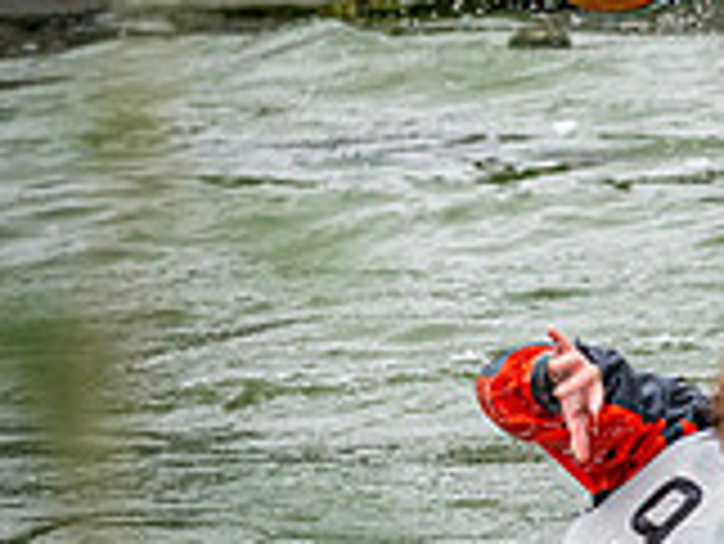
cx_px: 696
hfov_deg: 2.2
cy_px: 268
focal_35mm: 883
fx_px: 18482
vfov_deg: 1.7
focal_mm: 200
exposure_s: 1/3200
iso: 2500
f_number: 5.6
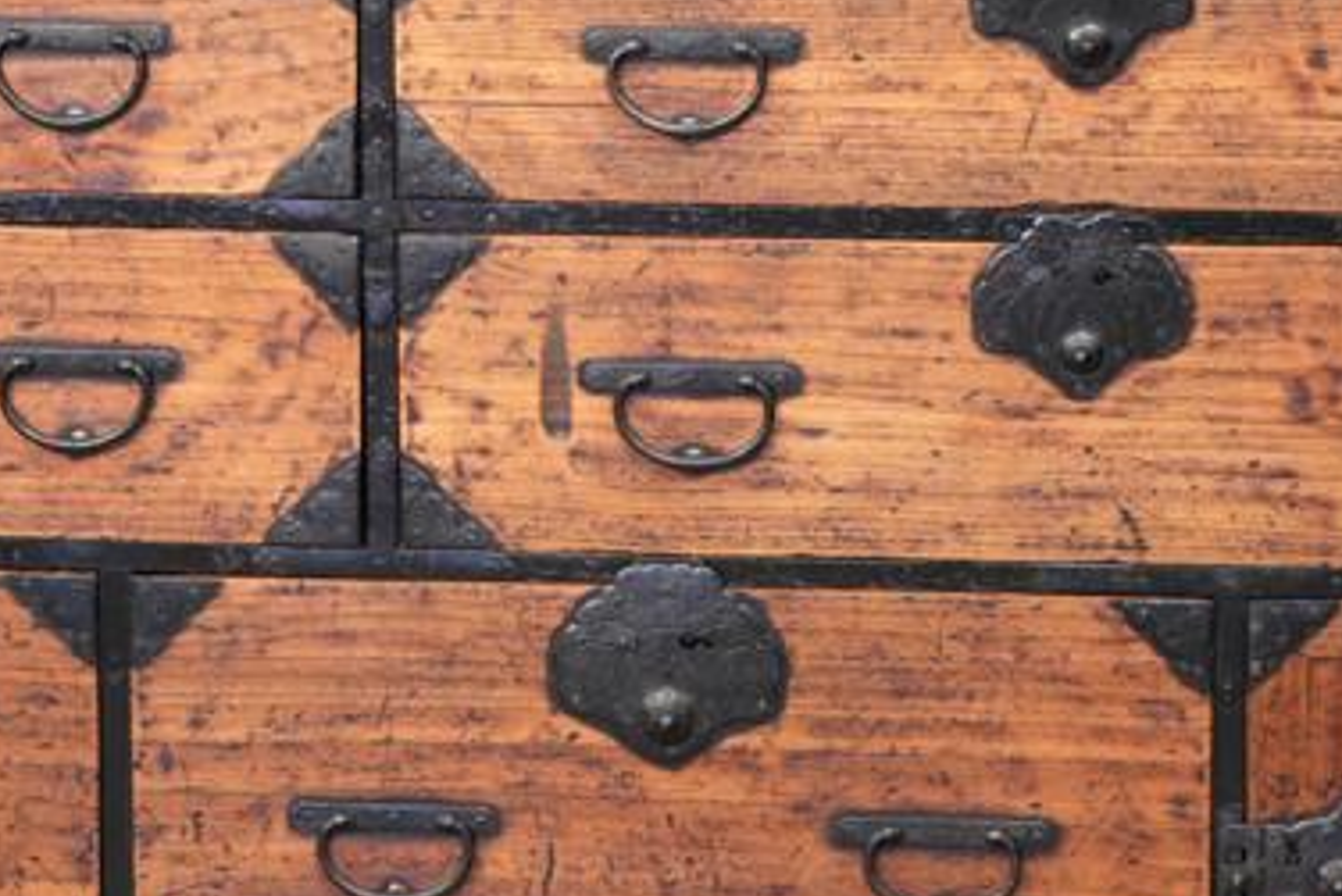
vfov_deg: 6.9
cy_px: 234
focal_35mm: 199
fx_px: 7421
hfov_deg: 10.3
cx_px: 407
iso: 1600
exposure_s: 1/80
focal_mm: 69
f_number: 4
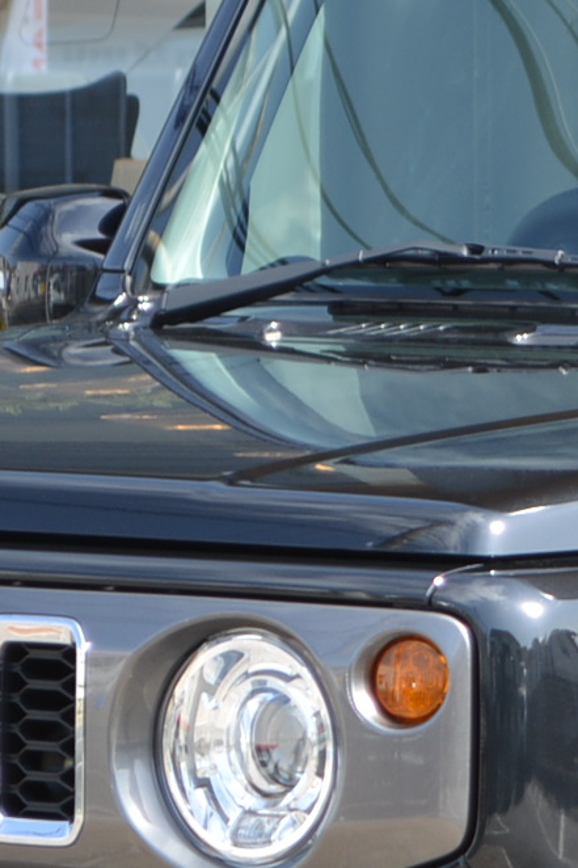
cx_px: 1009
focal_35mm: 373
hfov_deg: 3.7
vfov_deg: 5.5
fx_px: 8993
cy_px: 831
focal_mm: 55
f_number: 5.6
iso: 100
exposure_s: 1/125
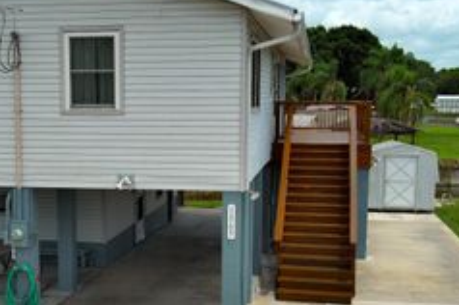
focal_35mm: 61
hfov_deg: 32.8
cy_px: 202
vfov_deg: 22.1
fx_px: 777
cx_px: 181
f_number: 2.8
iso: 100
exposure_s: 1/2532
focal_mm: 10.57
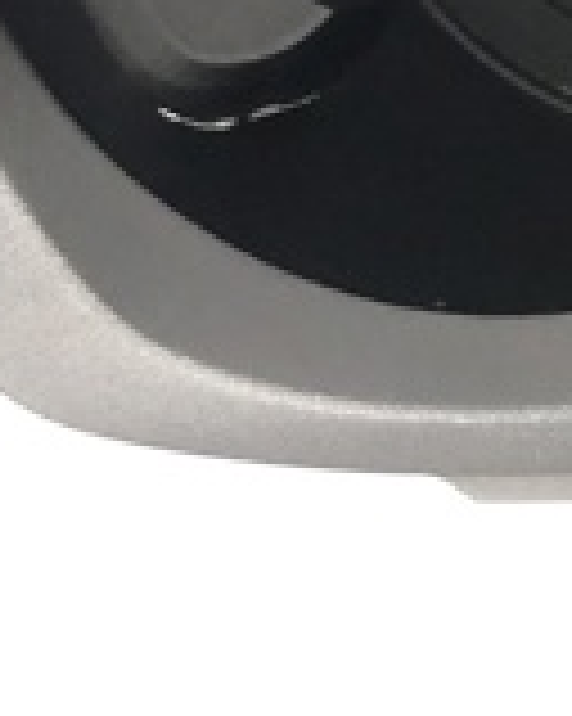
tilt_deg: -82.3
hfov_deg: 12.0
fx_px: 2330
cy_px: -270
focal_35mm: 110
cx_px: 1239
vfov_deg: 16.3
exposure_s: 1/13
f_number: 1.8
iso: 100
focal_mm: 4
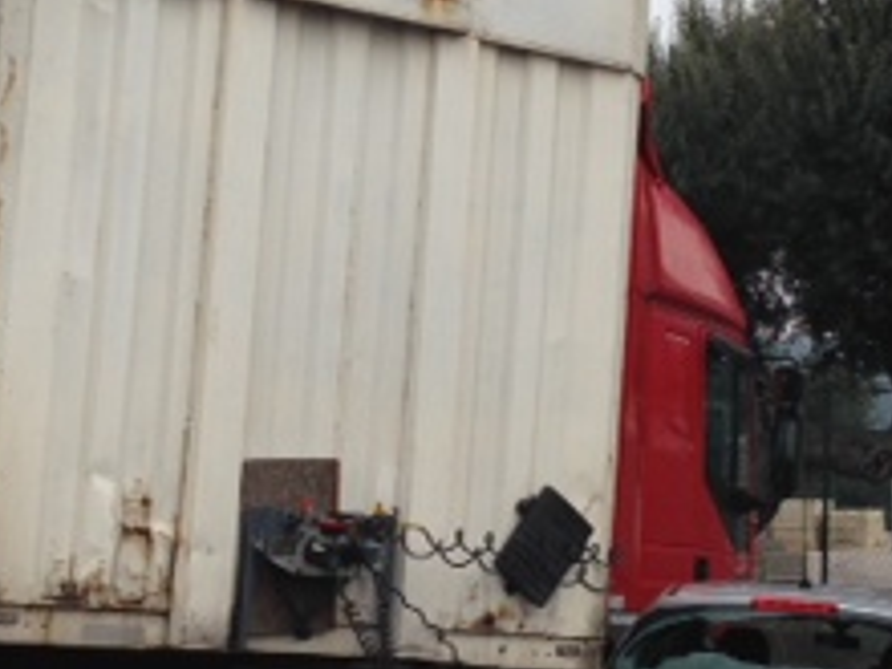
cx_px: 401
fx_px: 2474
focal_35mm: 96
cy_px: 369
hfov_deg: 20.4
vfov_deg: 15.4
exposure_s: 1/542
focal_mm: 4.12
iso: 50
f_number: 2.4
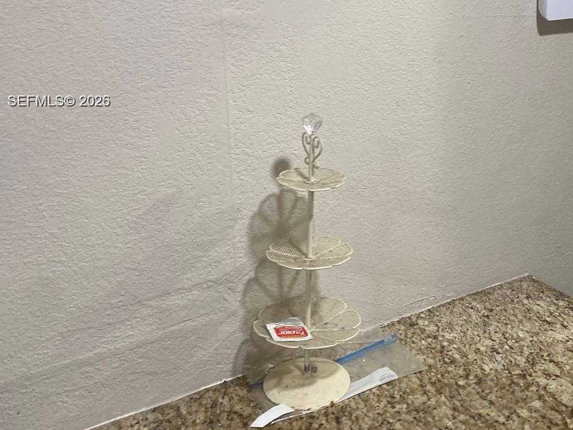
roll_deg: +1.6
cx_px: 399
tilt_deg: -10.8
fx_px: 712
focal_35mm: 43
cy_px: 102
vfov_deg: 32.9
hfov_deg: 43.0
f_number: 1.8
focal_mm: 4.25
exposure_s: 1/60
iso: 125
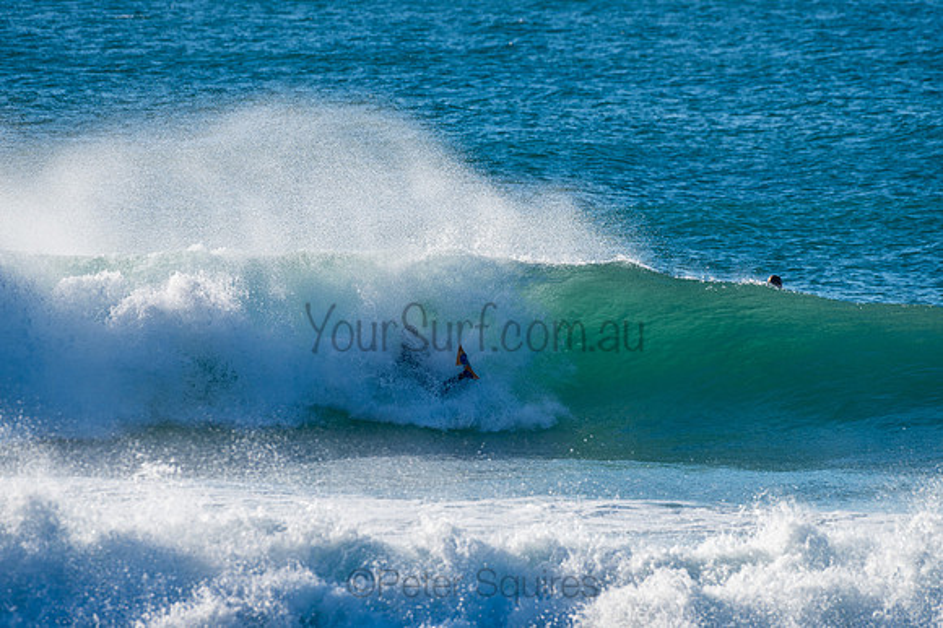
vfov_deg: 2.2
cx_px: 472
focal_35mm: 613
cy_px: 314
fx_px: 16041
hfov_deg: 3.4
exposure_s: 1/320
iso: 64
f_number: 8
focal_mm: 500
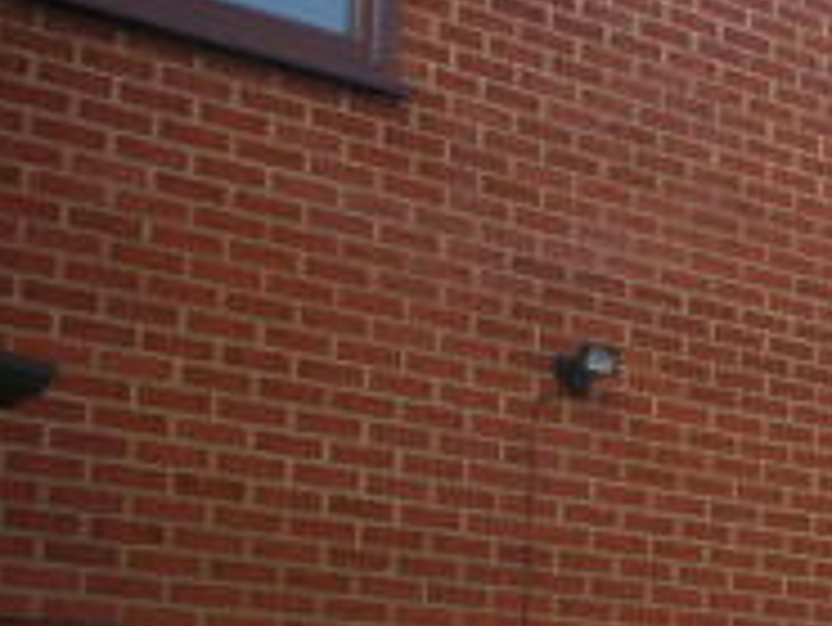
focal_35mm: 92
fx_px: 2213
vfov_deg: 16.0
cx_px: 1237
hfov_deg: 18.8
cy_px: 468
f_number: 6.7
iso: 200
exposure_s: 1/180
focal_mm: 18
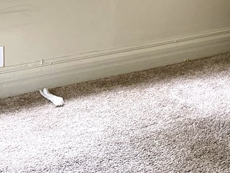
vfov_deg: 12.9
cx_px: 441
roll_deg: -1.2
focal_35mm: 108
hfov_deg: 15.2
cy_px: -97
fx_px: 718
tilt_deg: -3.1
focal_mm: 6.76
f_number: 1.78
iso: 320
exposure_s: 1/120
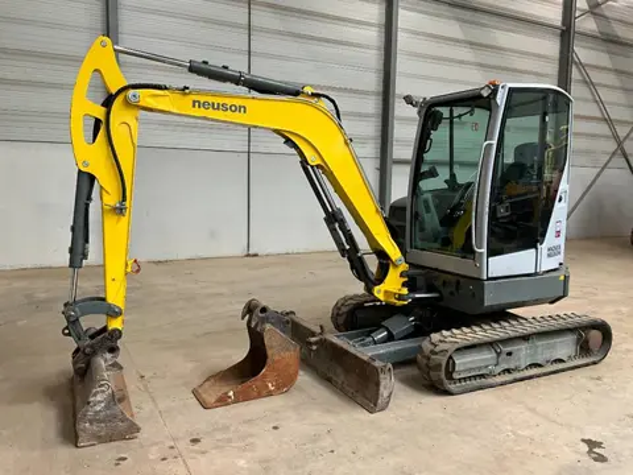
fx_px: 530
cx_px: 316
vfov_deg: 48.2
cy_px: 238
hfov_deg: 61.7
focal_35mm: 29
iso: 80
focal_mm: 3
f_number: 1.8
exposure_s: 1/60
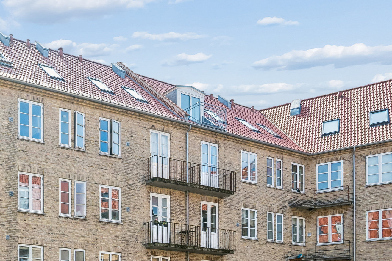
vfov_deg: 30.6
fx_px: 459
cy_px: 229
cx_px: -7
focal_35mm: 42
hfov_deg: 40.2
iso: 400
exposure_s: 1/640
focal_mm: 18.5
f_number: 6.3
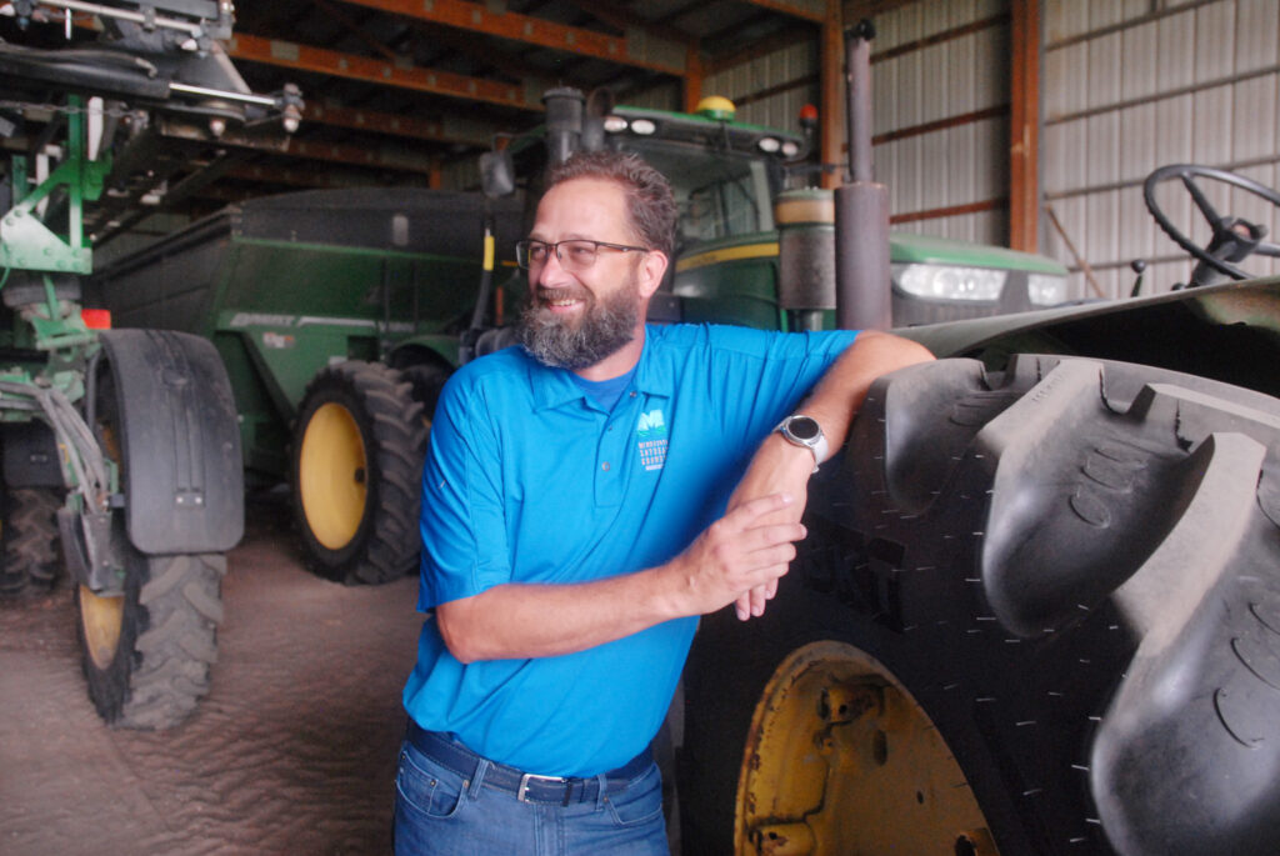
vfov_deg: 40.1
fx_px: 1174
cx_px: 640
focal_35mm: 33
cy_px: 428
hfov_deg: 57.2
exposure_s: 1/60
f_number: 4
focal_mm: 22
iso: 500
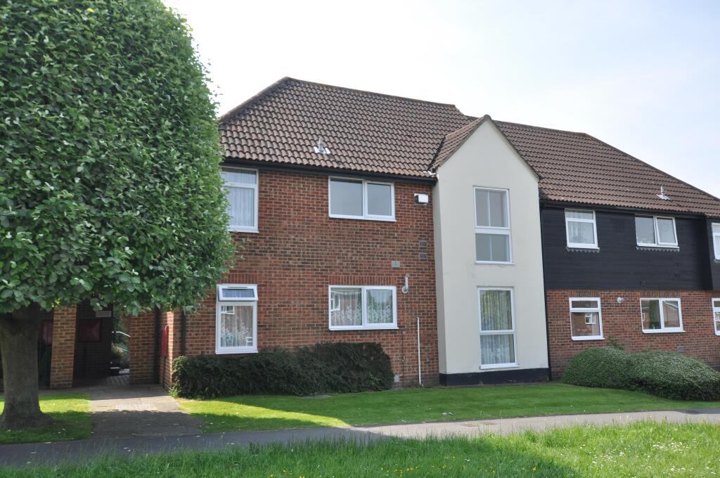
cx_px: 360
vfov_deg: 43.5
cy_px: 239
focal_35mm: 30
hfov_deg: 62.0
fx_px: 599
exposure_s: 1/200
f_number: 7.1
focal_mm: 20
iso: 200
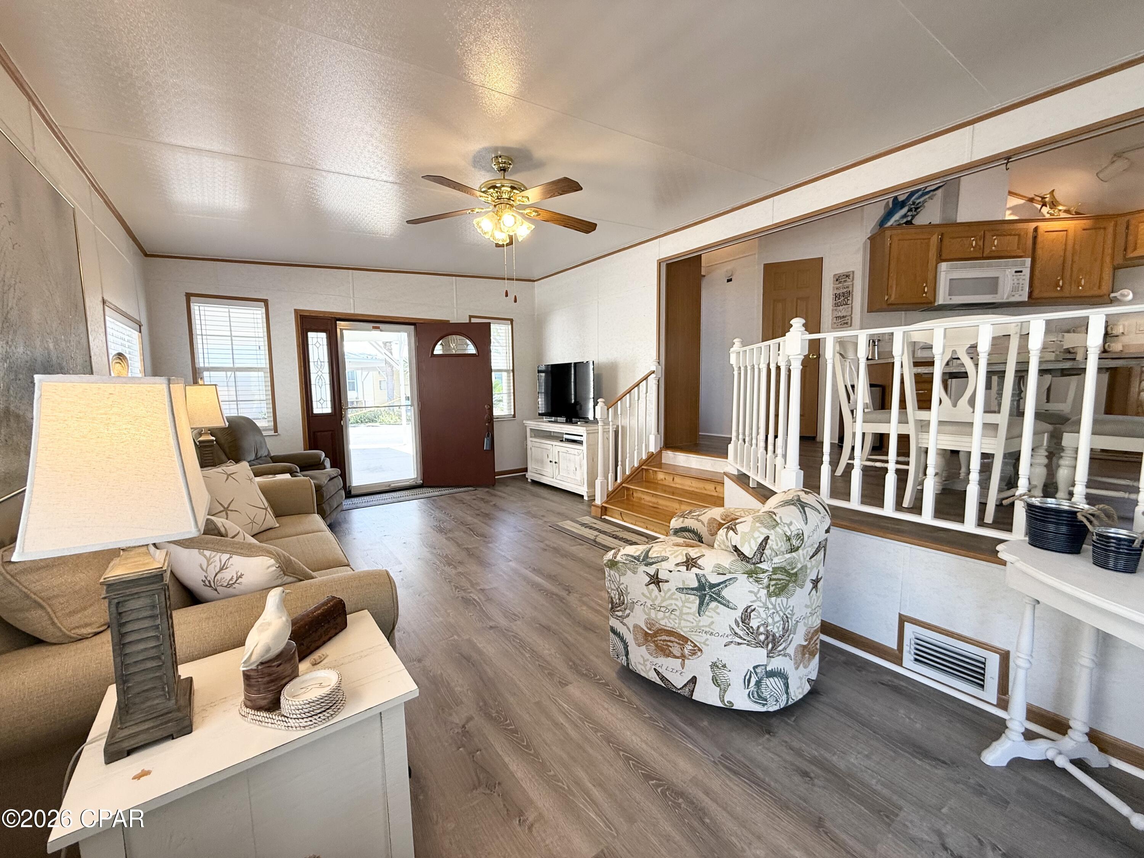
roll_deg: +0.7
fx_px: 463
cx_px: 572
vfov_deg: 85.7
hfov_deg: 102.1
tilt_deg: -6.1
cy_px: 429
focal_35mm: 14
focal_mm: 2.22
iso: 100
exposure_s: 1/99
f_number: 2.2
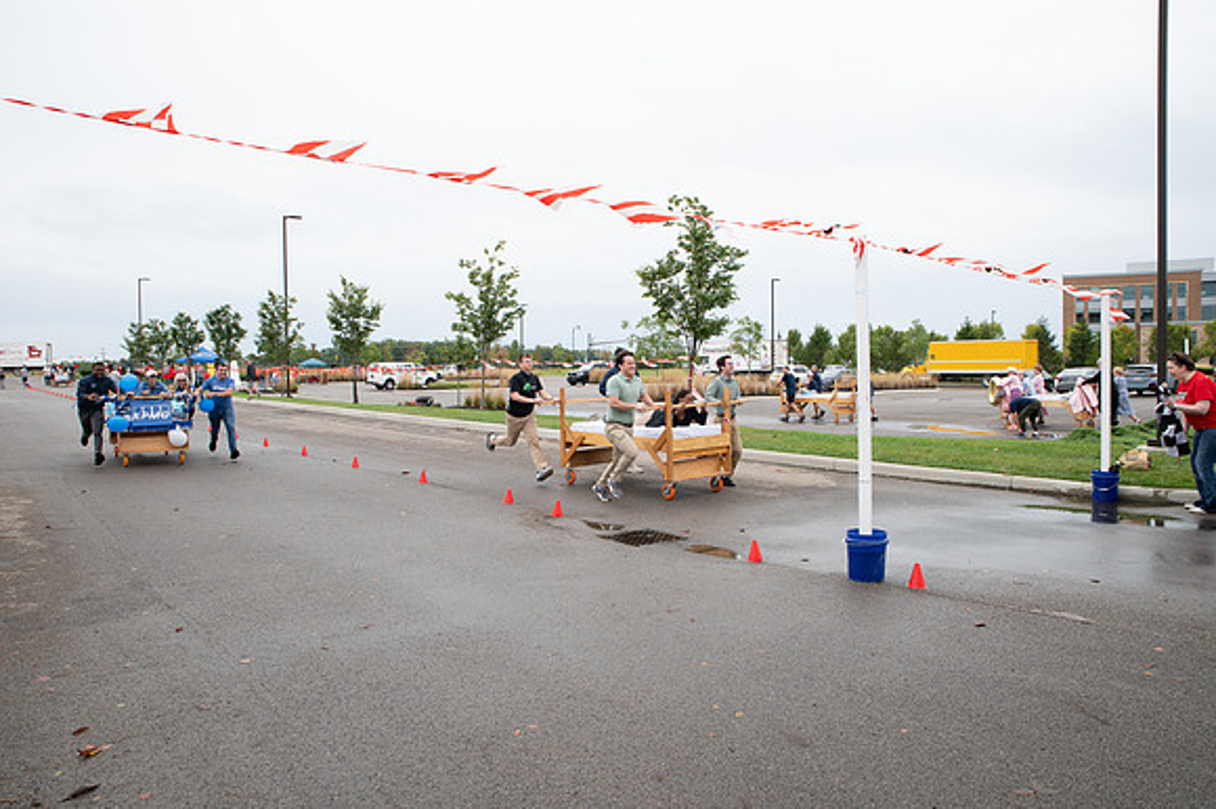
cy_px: 404
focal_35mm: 24
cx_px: 608
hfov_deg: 73.8
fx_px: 810
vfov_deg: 53.1
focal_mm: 24
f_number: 7.1
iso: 640
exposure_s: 1/320
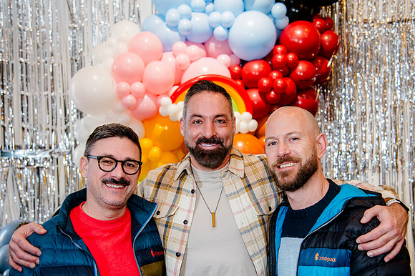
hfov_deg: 37.0
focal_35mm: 54
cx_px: 208
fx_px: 620
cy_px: 169
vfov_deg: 25.0
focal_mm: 44
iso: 500
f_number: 4
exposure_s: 1/40
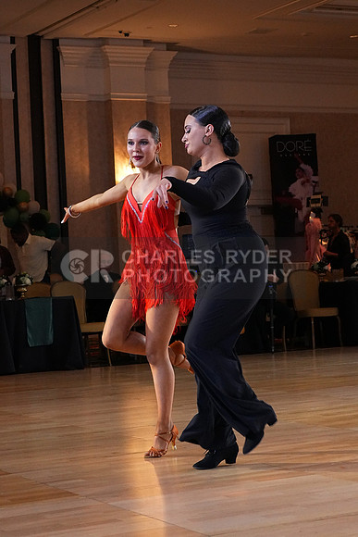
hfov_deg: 17.3
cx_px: 179
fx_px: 1178
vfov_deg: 25.7
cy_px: 268
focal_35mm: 79
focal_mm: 53
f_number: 7.1
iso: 5000
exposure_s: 1/200
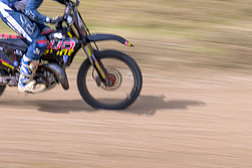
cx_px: 116
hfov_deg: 8.5
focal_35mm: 243
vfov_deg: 5.6
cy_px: 5
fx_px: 1700
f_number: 13
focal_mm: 70
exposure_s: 1/50
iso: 50
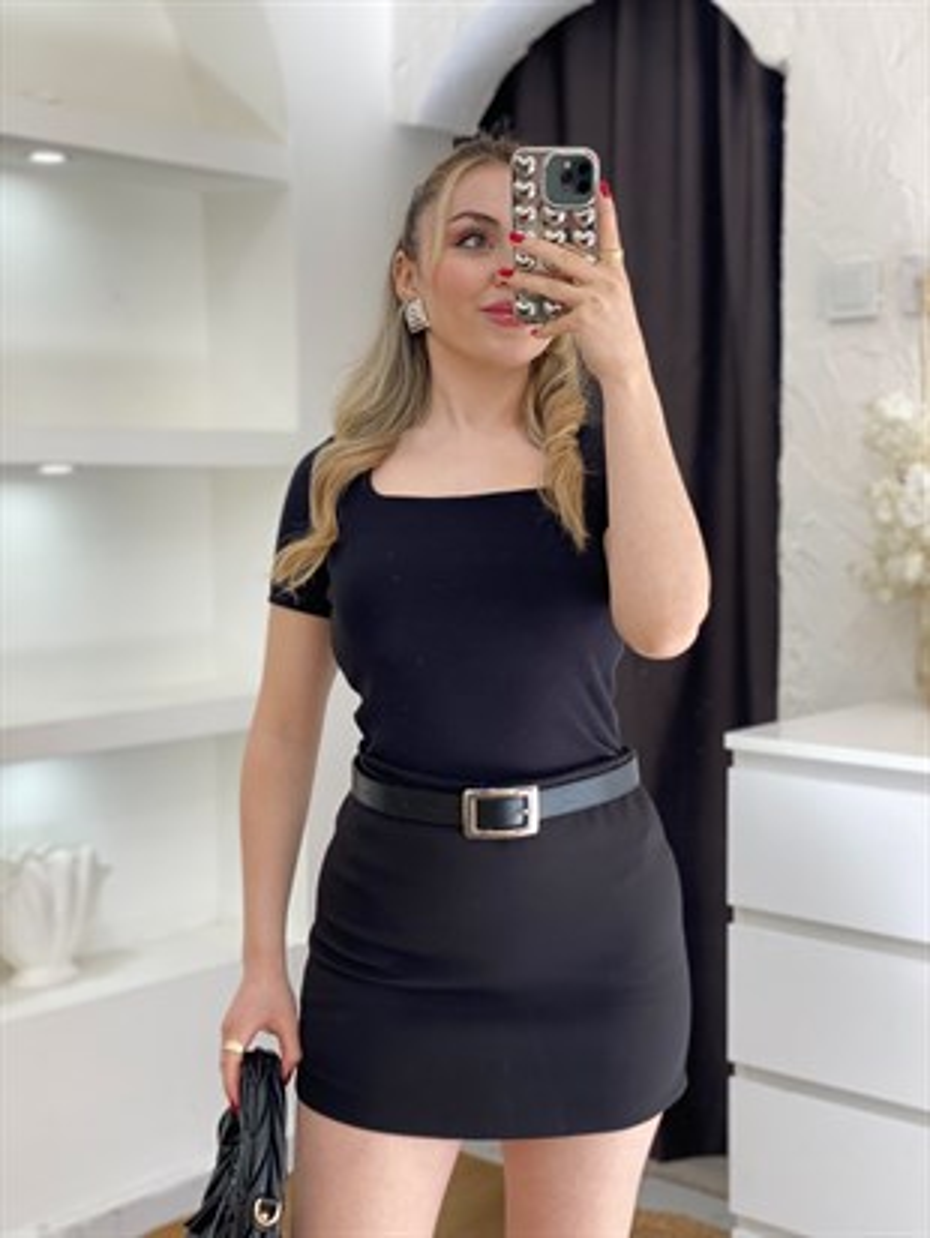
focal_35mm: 52
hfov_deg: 28.0
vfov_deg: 36.8
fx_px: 1862
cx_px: 465
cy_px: 619
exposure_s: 1/100
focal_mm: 6
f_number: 2
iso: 40
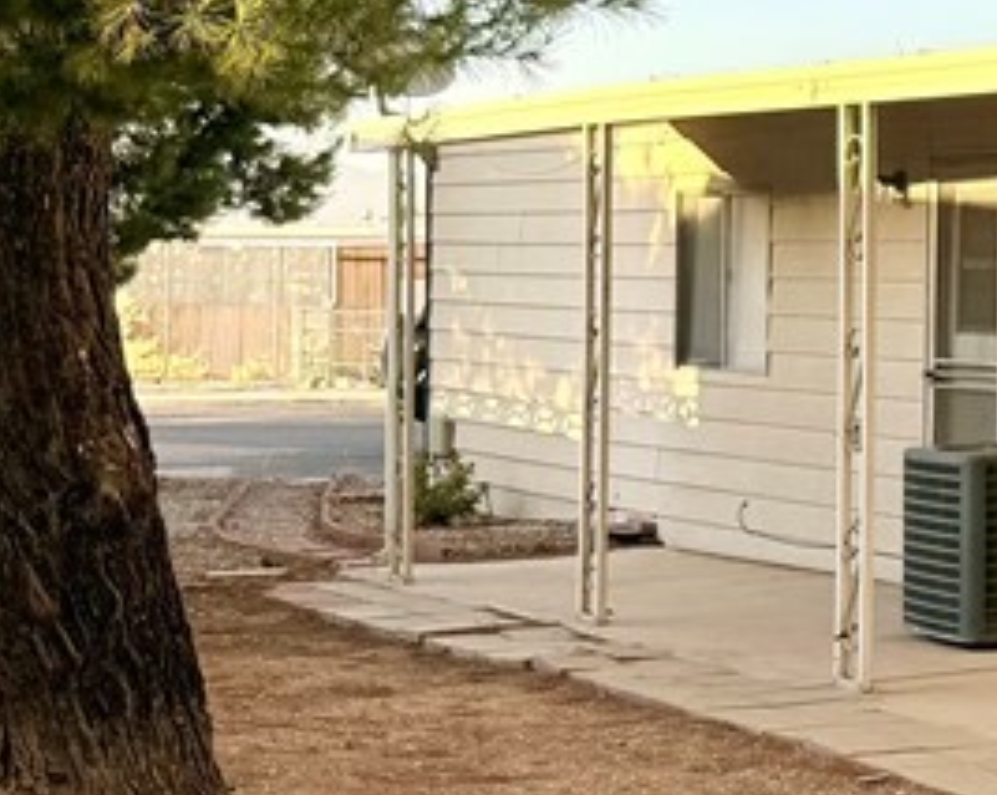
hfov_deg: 18.8
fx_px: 2653
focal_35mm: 90
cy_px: 299
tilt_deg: -0.1
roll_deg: -0.6
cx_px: 1486
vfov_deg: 17.0
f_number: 1.78
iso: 80
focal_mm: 6.76
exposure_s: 1/849
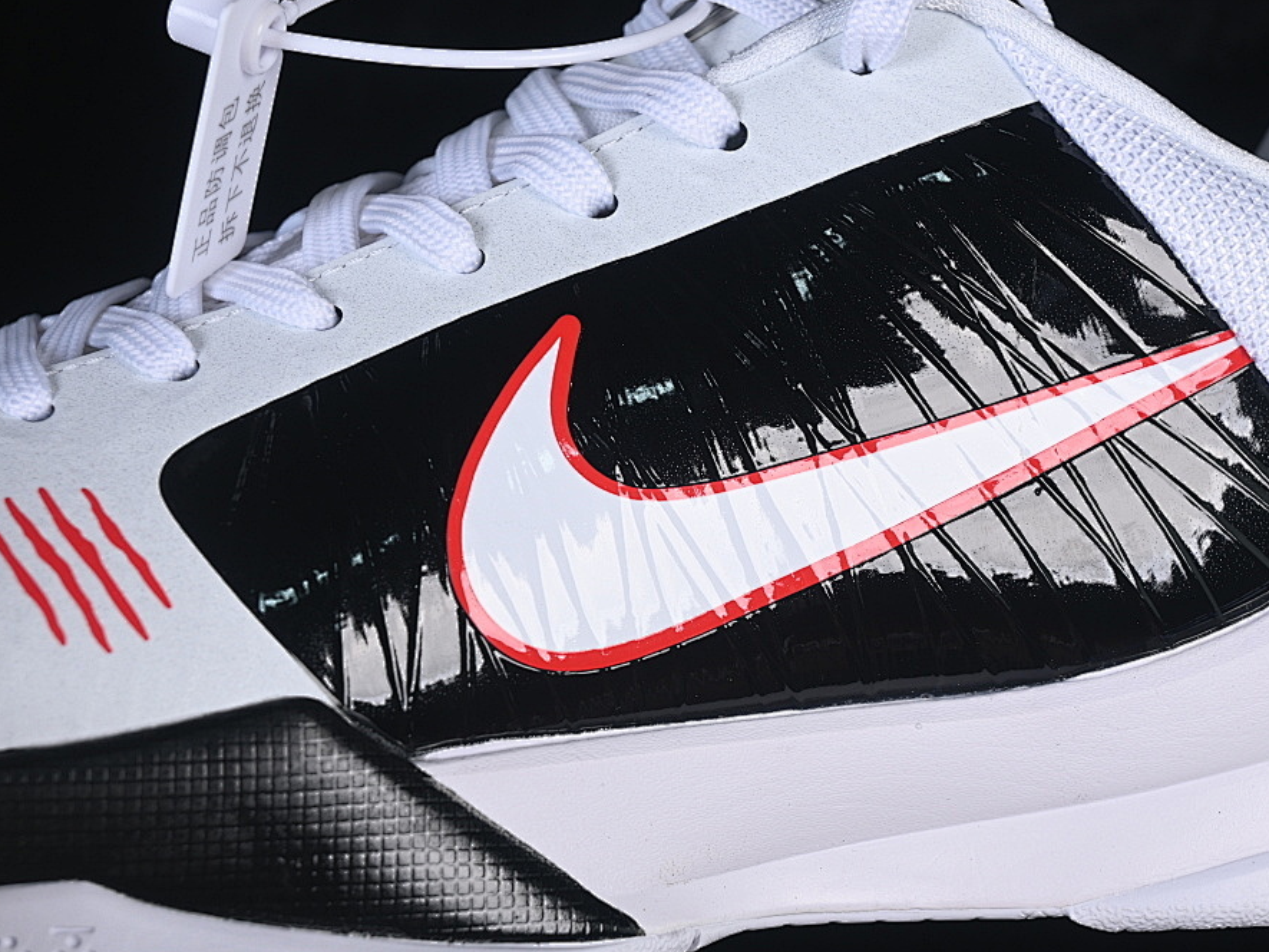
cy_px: 475
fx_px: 3226
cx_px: 744
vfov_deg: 16.8
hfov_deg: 22.2
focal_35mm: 88
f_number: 7.1
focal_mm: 50
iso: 160
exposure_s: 1/80
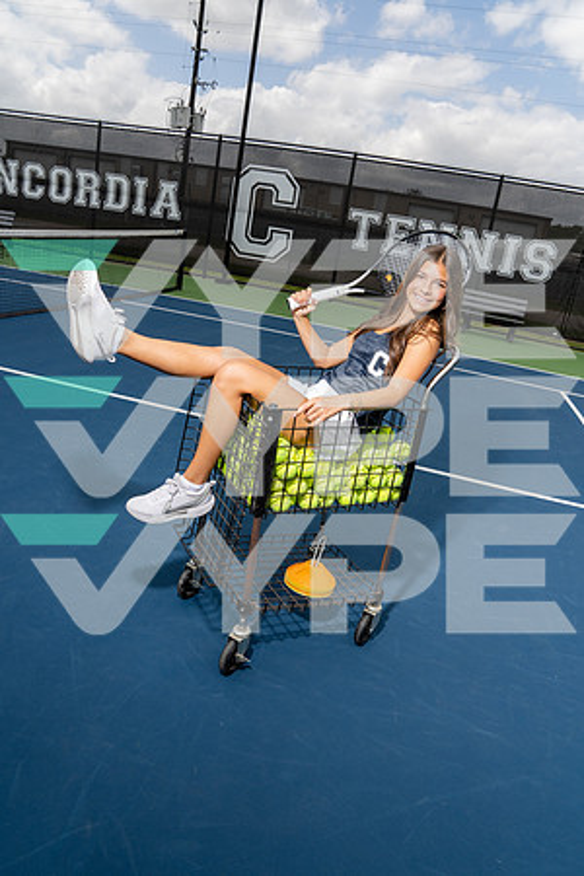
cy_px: 438
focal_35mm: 24
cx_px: 292
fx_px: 584
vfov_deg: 73.7
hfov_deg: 53.1
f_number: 8
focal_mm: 24
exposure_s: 1/250
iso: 100
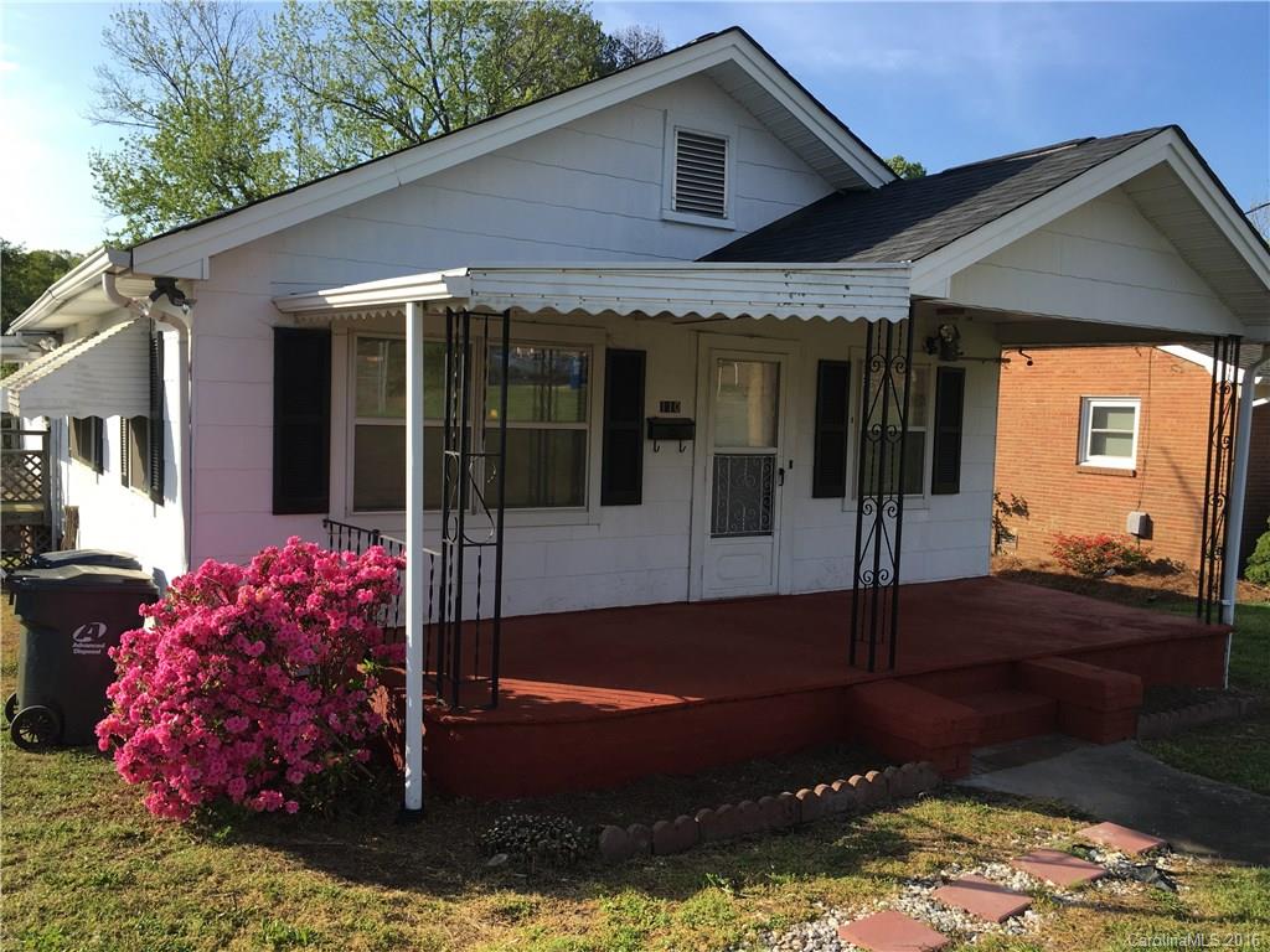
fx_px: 1064
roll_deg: -0.6
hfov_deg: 61.7
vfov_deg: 48.2
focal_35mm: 29
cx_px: 635
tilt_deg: -3.6
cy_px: 476
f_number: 2.2
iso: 25
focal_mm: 4.15
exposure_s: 1/785
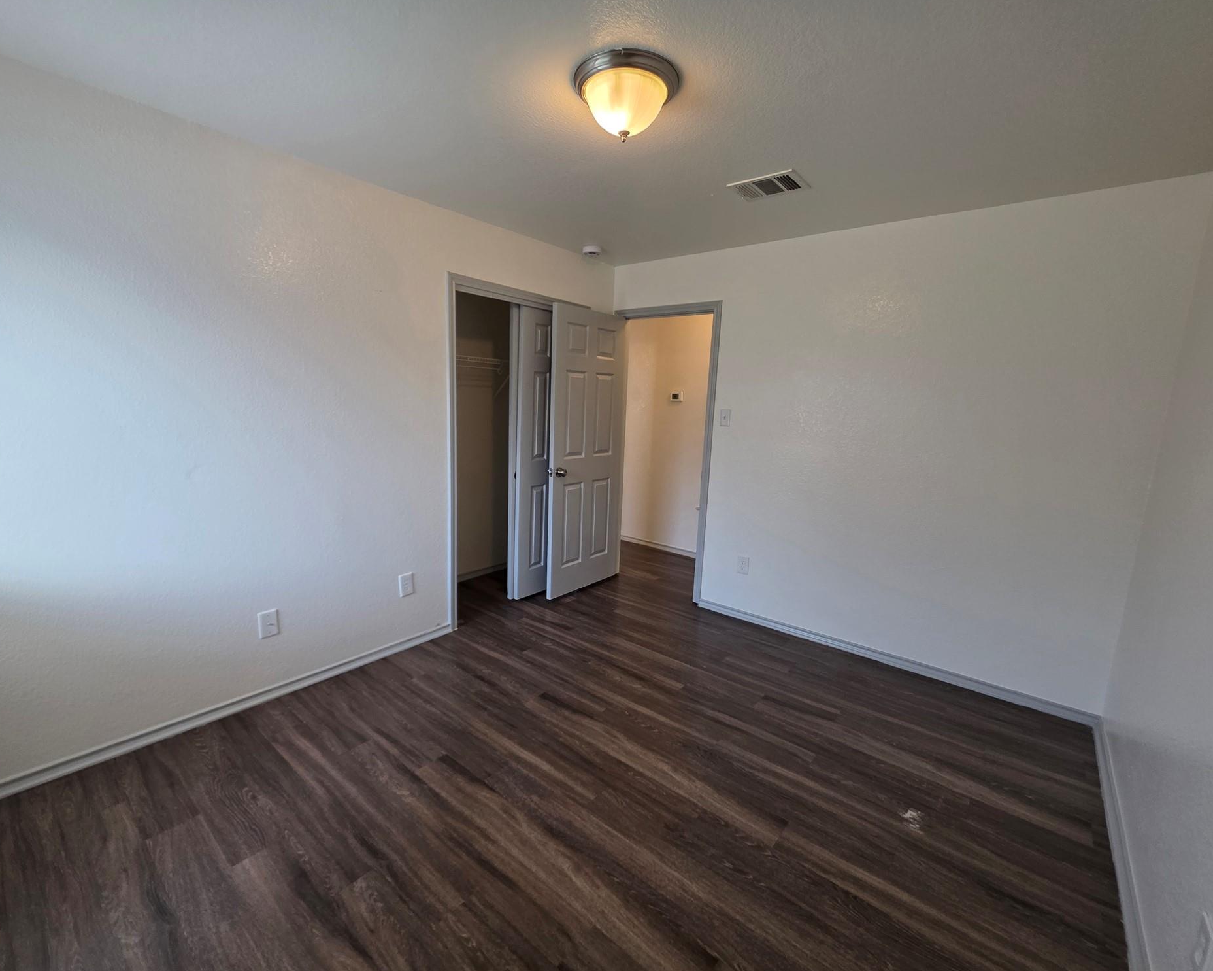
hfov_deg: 100.7
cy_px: 494
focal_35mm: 14
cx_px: 586
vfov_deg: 88.0
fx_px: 503
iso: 160
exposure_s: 1/120
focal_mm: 2.2
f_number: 1.9
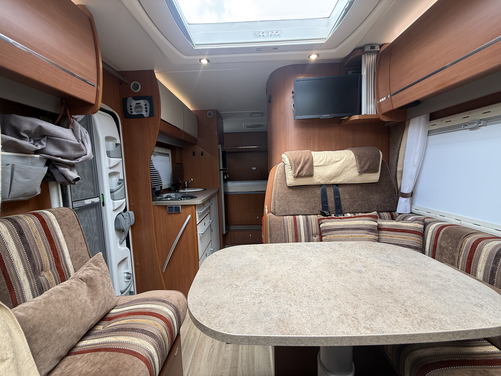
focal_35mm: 14
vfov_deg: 85.7
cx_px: 250
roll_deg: +3.5
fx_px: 203
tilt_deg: -4.6
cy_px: 188
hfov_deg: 102.1
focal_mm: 2.22
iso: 100
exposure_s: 1/99
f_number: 2.2
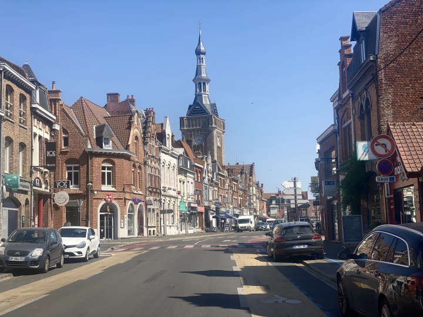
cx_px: 212
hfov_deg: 36.8
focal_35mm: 52
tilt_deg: +6.4
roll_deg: +0.6
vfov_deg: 28.0
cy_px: 158
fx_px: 635
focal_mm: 6
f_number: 2
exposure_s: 1/1497
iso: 20
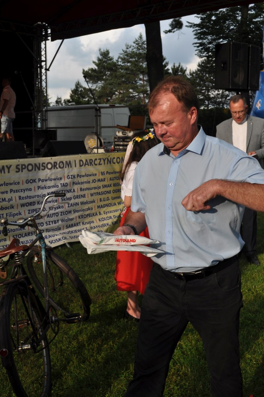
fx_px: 480
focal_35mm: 44
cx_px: 132
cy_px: 198
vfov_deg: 45.0
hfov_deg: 30.8
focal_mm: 29
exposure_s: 1/250
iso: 200
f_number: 8
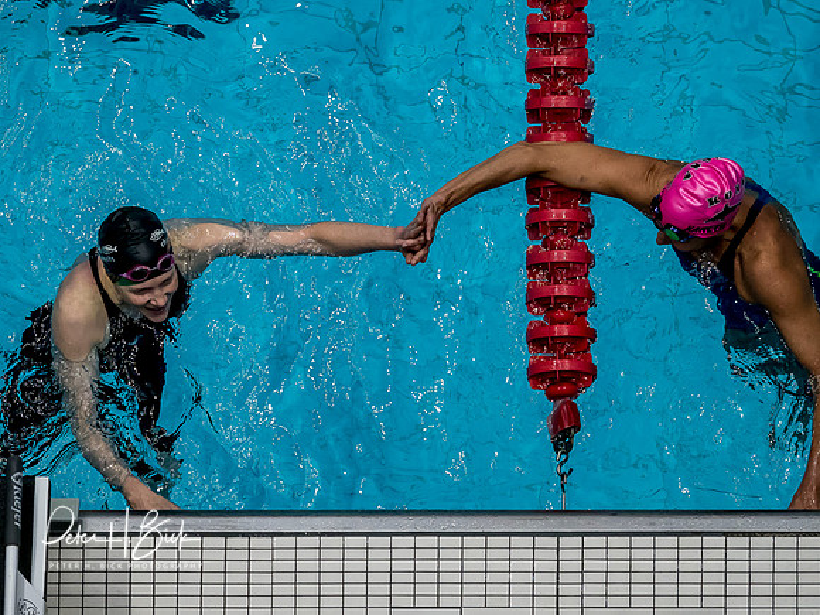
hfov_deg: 4.2
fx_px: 11105
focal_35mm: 469
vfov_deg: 3.2
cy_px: 202
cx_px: 351
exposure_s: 1/1000
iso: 1600
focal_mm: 150
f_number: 2.8
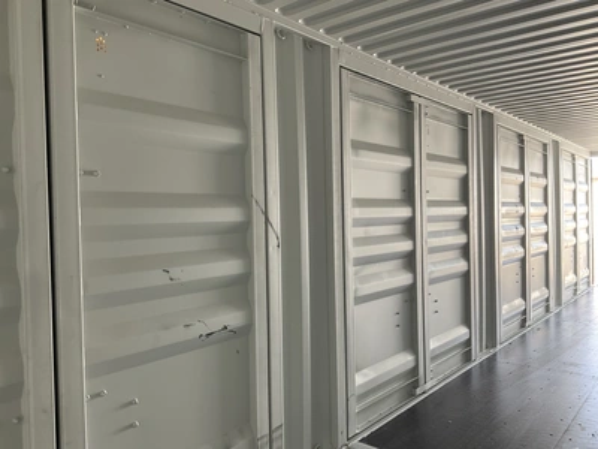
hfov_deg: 61.7
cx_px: 299
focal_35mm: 29
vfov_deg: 48.2
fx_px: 501
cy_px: 224
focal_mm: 3
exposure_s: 1/77
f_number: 1.8
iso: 64
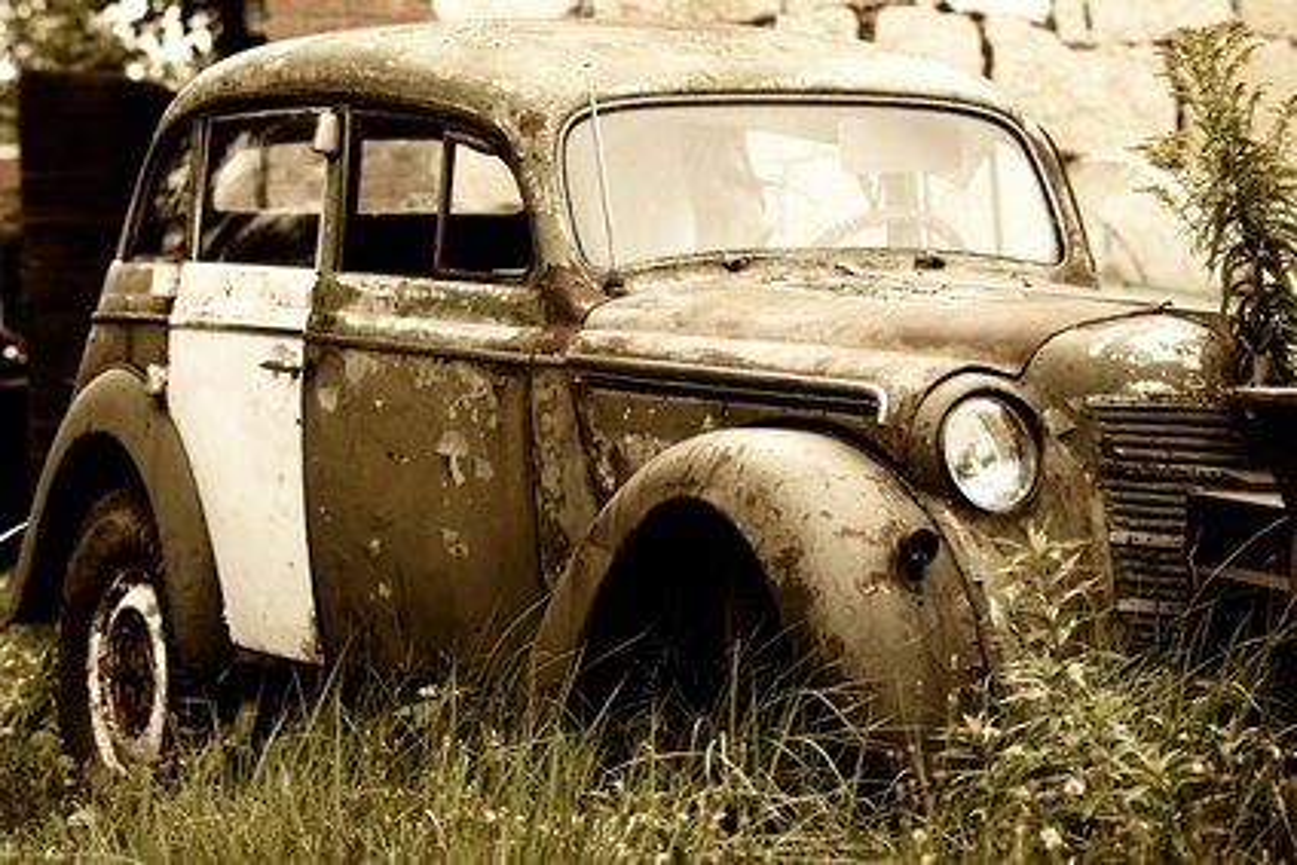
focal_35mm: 135
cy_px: 432
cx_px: 648
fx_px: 4865
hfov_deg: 15.2
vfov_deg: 10.2
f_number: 5.6
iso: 450
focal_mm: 135
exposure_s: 1/320
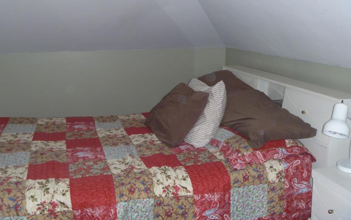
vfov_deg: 33.5
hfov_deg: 51.5
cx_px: 173
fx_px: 364
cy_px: 96
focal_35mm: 38
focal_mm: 6.3
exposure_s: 1/30
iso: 250
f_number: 3.5
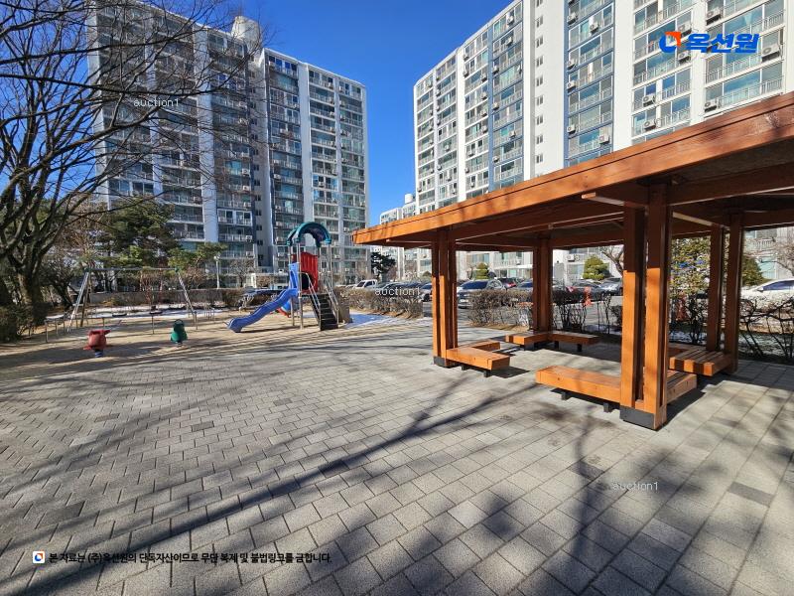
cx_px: 397
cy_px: 298
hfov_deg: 106.2
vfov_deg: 89.9
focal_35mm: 13
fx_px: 298
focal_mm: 2.2
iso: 50
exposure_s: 1/2128
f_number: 2.2
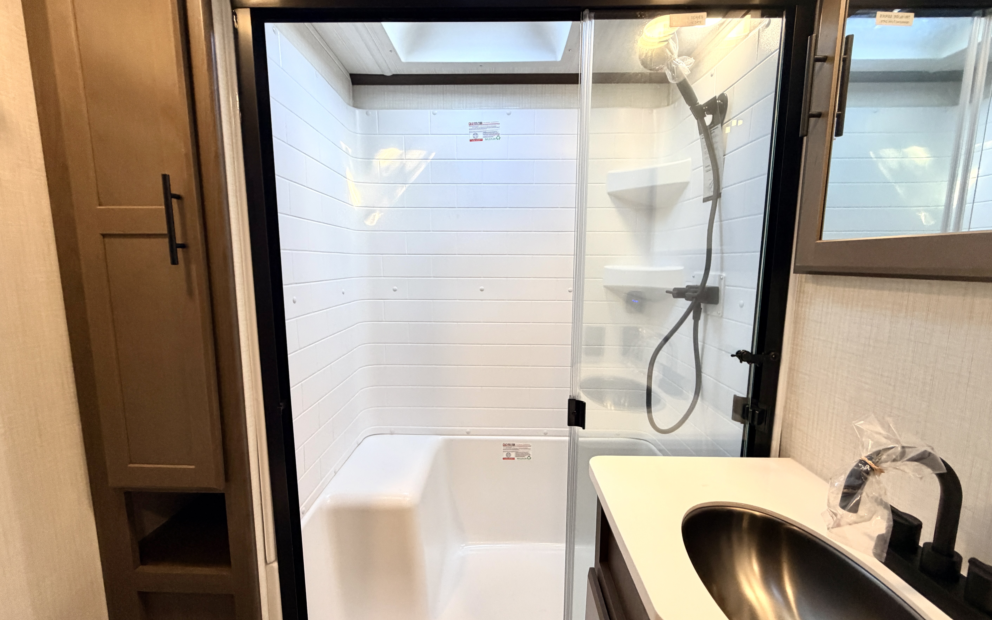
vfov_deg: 74.8
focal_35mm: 15
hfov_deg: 101.5
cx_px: 493
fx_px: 406
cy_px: 316
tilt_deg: -6.8
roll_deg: +0.5
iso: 250
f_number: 2.2
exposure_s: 1/100
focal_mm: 2.22
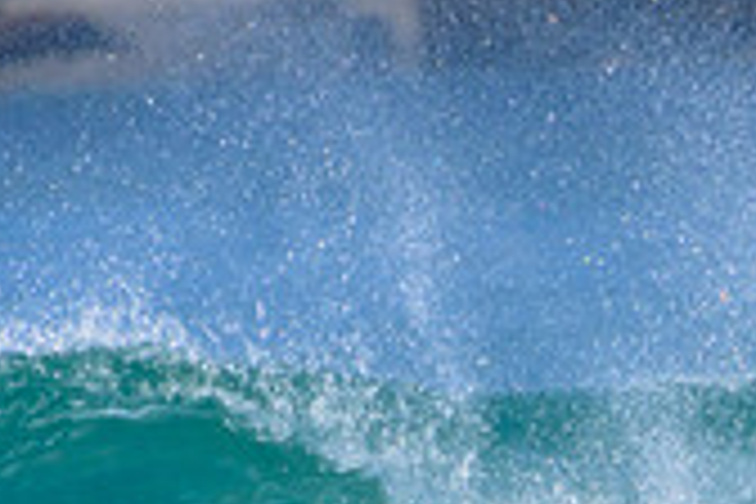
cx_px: 801
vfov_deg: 0.4
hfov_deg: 0.6
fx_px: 72465
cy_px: 857
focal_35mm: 3451
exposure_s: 1/2000
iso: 1100
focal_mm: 1000
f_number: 11
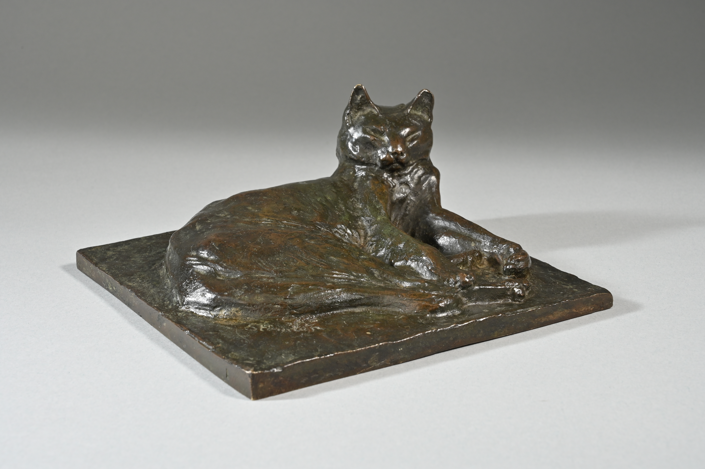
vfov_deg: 19.4
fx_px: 1370
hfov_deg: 28.9
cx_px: 352
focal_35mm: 70
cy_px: 234
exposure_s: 1/125
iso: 320
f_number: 16
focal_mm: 70
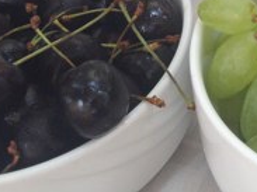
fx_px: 853
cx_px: 291
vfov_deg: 12.3
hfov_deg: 16.6
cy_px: -97
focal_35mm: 115
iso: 80
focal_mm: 4.28
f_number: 2.4
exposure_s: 1/60
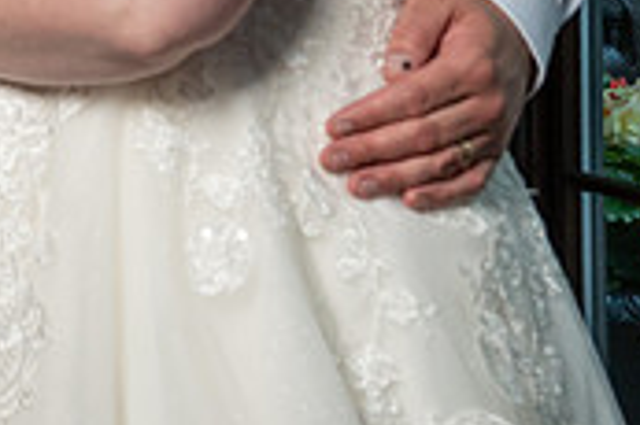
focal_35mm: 118
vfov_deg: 11.2
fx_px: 2096
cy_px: -201
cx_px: -396
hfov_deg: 15.6
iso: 2000
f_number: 5.6
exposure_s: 1/200
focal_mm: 35
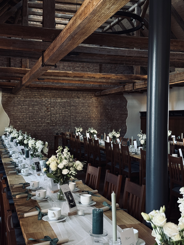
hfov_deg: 30.3
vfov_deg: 39.7
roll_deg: -0.7
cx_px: 92
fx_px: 340
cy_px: 122
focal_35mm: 48
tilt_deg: -0.5
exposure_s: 1/60
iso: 200
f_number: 1.78
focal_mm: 6.76
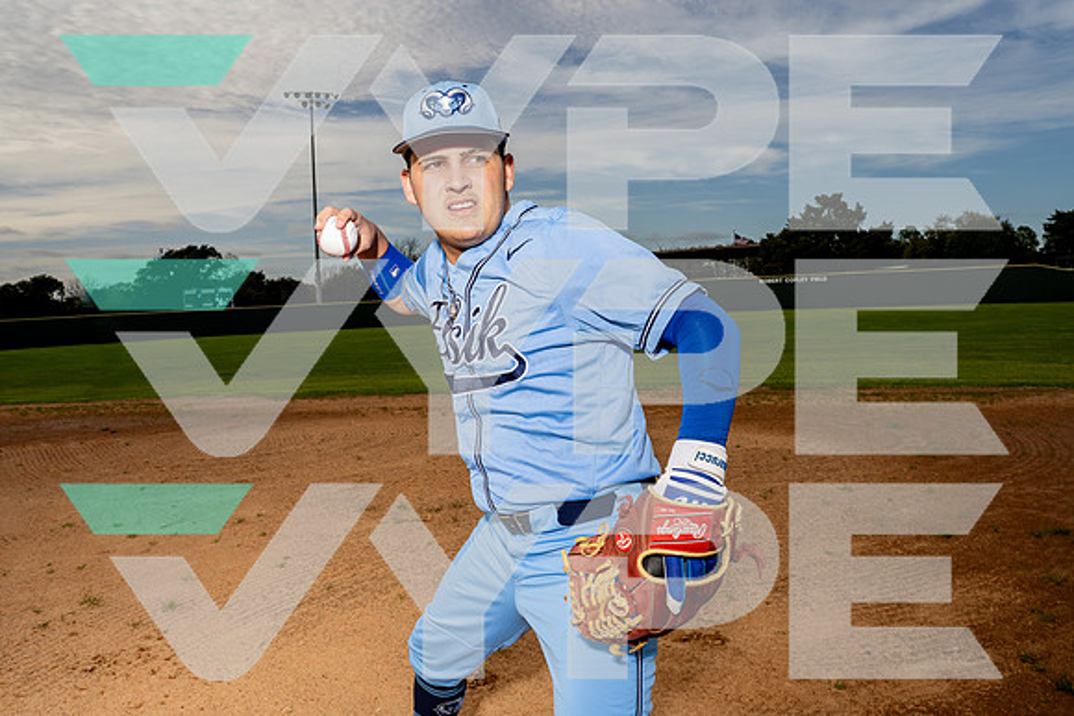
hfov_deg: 69.4
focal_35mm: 26
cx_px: 537
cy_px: 358
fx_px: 776
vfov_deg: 49.6
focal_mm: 26
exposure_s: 1/250
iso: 160
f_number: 11
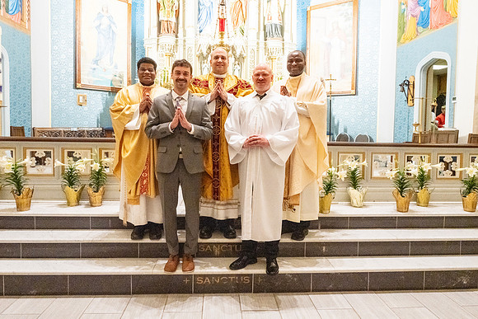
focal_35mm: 28
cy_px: 145
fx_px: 367
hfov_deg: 66.2
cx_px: 241
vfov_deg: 47.0
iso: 5000
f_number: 10
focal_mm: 25
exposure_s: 1/60
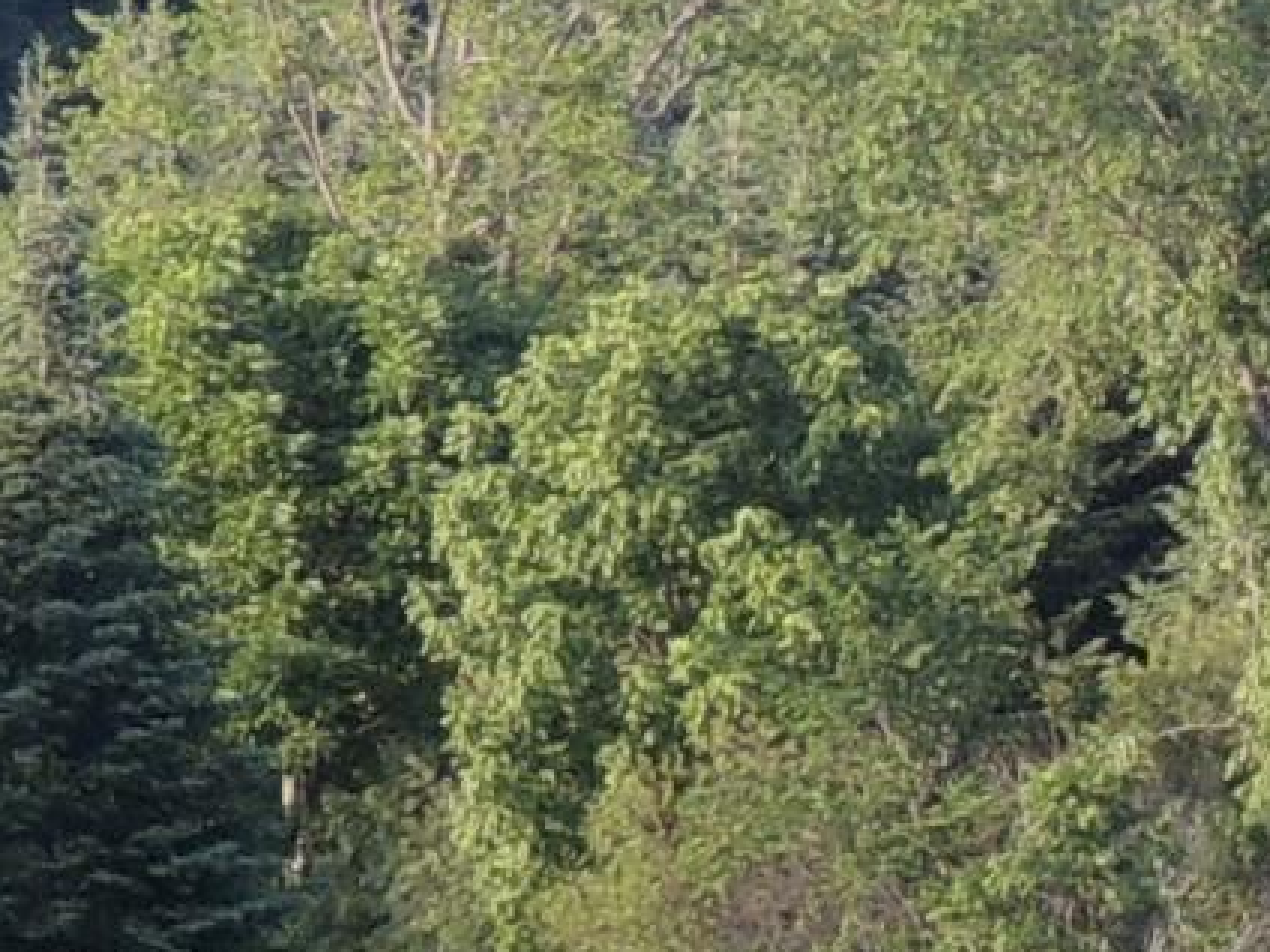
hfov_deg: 3.1
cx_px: 2282
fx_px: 23370
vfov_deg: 2.3
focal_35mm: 637
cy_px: 1227
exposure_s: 1/100
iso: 125
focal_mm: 16
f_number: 4.1
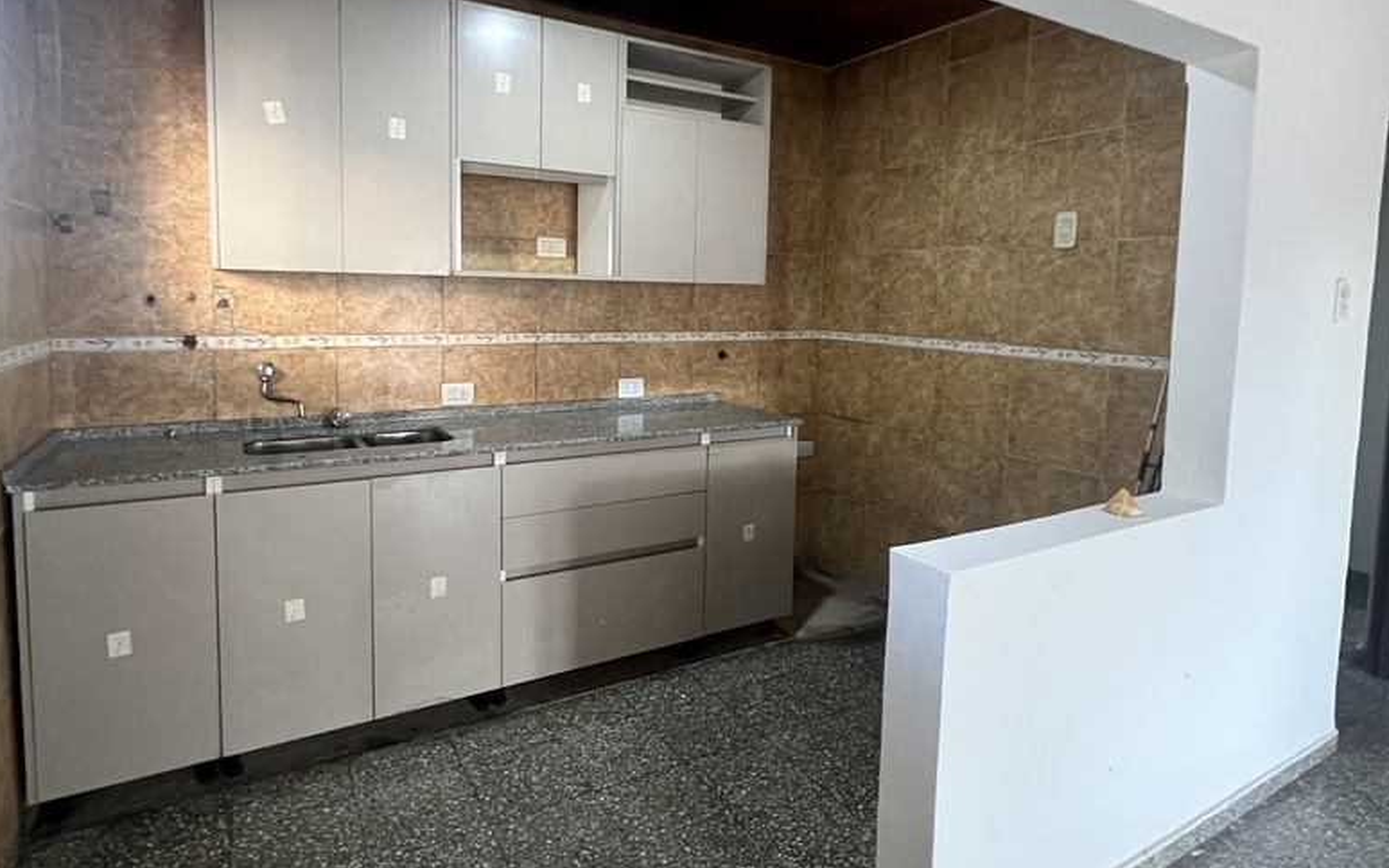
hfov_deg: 88.0
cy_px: 365
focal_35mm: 19
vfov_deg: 61.9
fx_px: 719
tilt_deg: -5.9
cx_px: 678
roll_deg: -0.4
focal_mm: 1.57
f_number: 1.8
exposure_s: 1/60
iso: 800
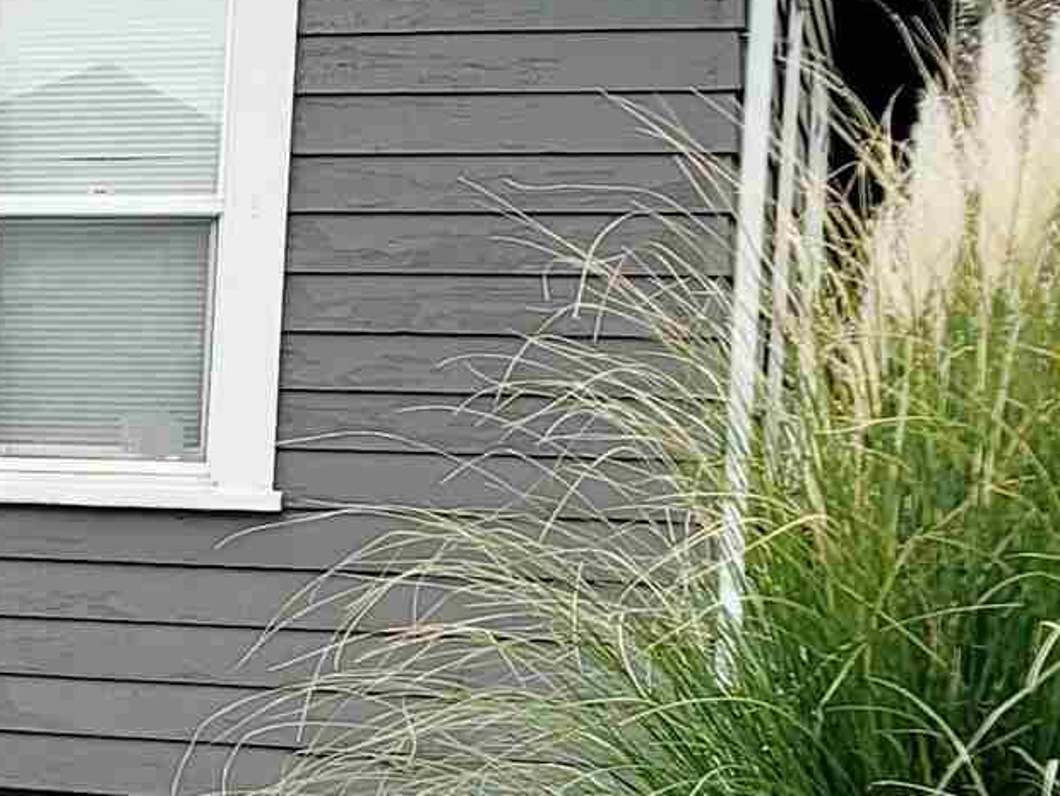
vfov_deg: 11.9
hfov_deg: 14.1
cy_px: 700
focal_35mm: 124
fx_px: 3799
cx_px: -844
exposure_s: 1/714
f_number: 1.8
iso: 20
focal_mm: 7
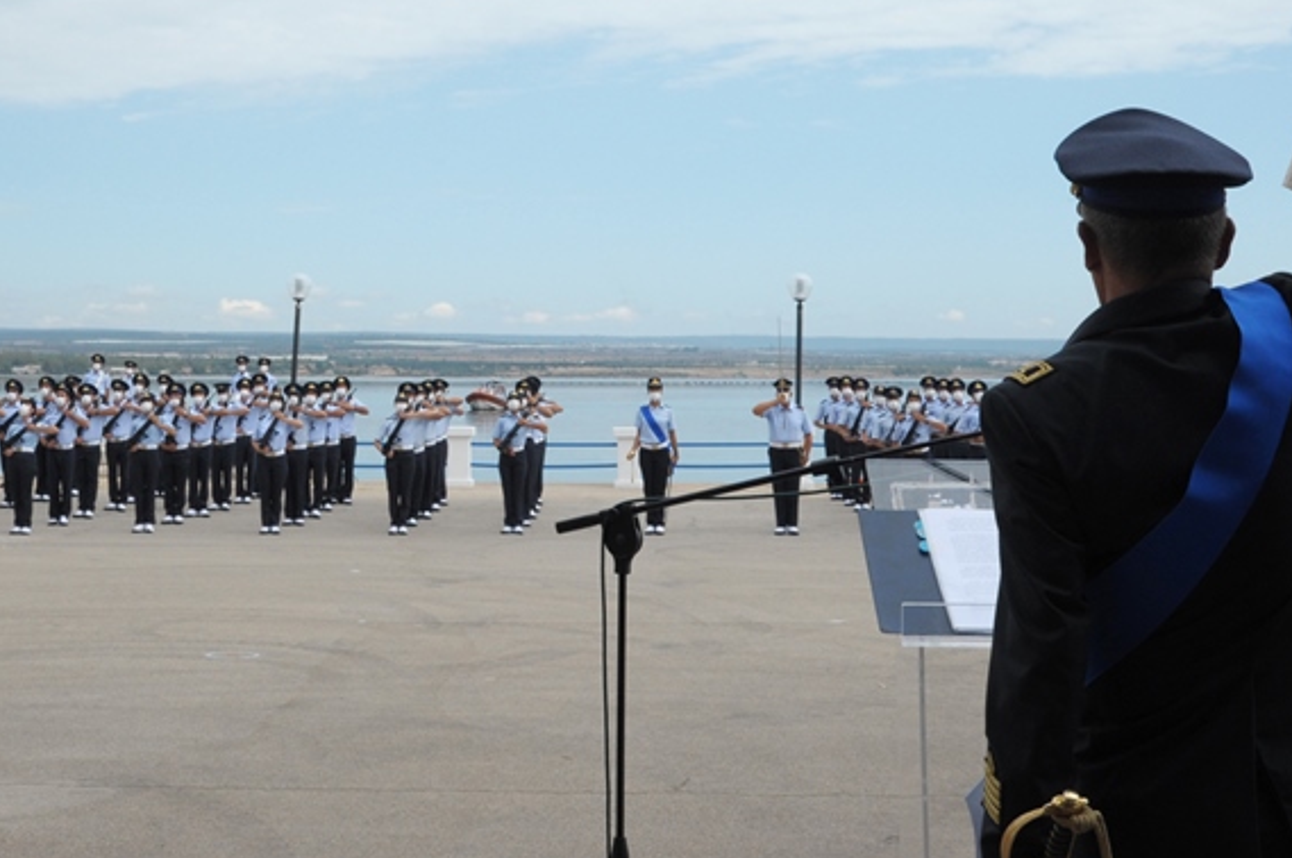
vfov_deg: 24.4
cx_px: 504
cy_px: 126
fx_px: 1936
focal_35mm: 54
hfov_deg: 36.7
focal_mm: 30
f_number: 13
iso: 800
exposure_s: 1/640
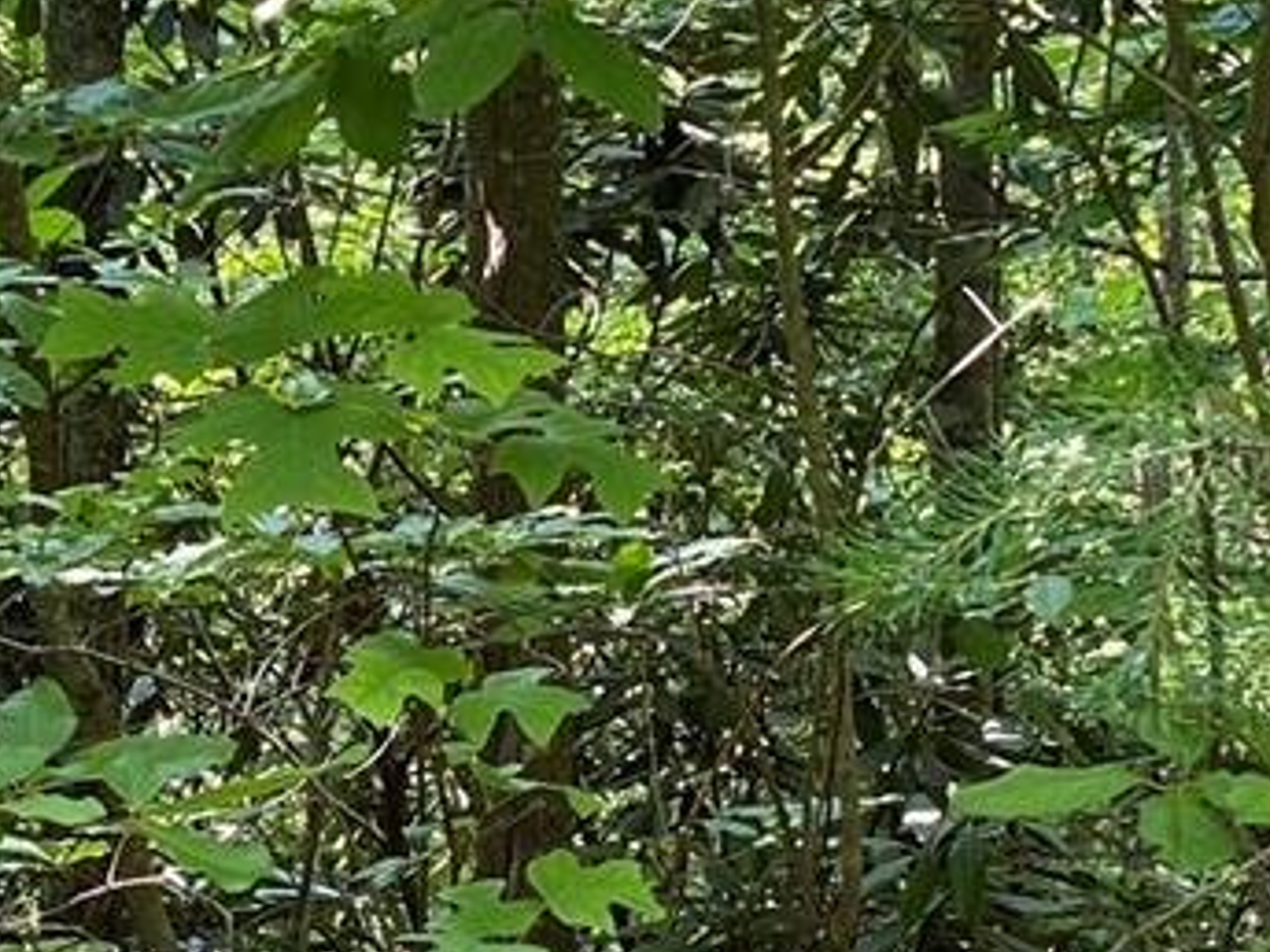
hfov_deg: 16.9
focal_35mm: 116
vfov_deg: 12.7
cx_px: 399
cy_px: 649
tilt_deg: -8.9
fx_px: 4256
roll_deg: +1.2
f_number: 1.8
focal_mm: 4.25
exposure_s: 1/121
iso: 80
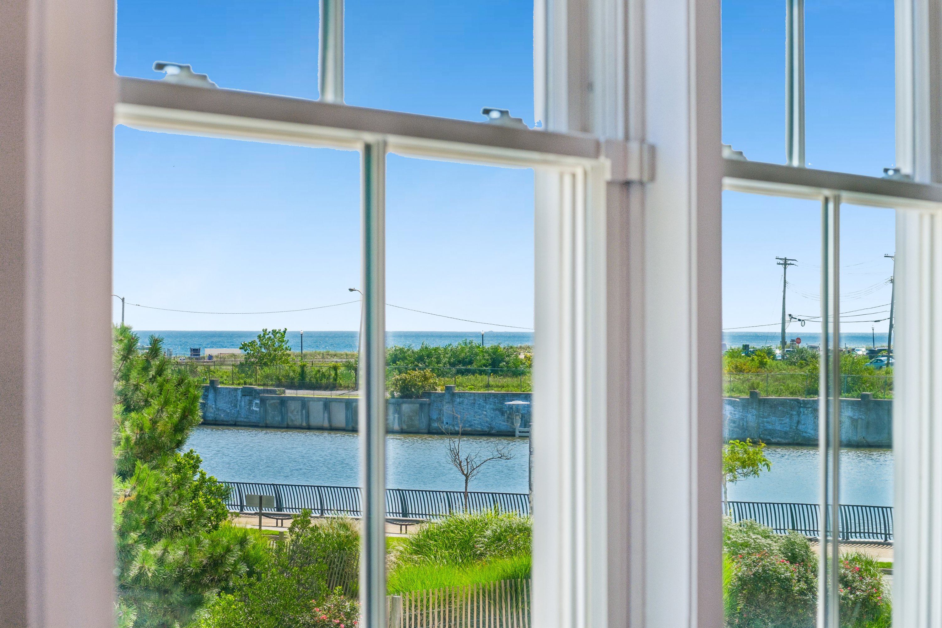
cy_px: 314
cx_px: 471
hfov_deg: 24.2
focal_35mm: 84
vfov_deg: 16.3
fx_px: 2198
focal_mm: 56
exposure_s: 1/220
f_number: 8
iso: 160
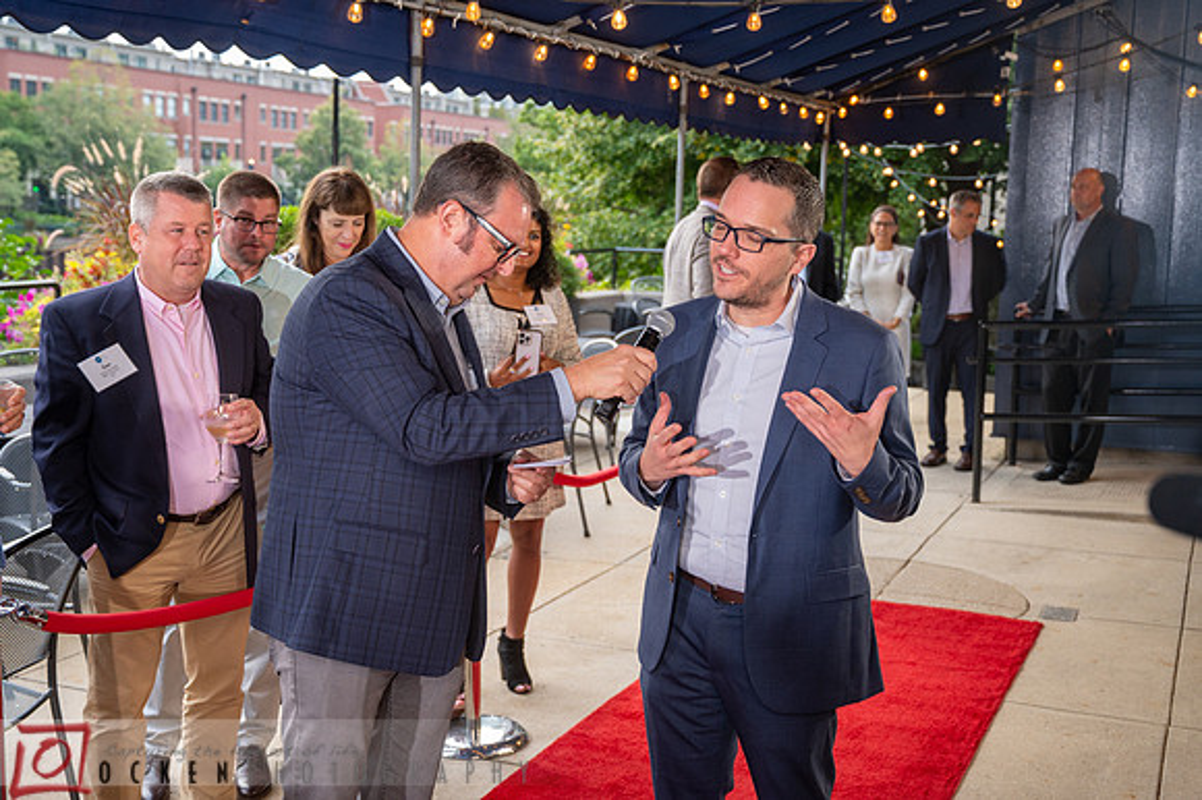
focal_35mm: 43
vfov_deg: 31.2
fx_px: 1435
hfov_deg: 45.5
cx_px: 601
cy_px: 400
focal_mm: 43
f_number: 4
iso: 800
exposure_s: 1/125
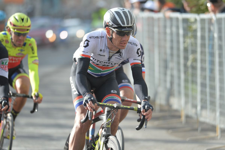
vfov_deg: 4.6
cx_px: 112
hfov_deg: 6.9
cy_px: 75
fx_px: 1873
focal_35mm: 300
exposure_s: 1/2000
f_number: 4
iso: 640
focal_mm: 300
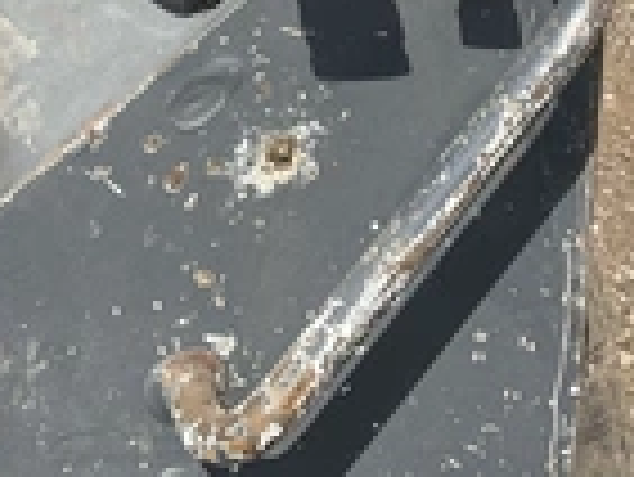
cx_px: 378
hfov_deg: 23.8
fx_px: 1503
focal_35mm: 82
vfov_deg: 17.5
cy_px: -36
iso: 25
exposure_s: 1/1490
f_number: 1.8
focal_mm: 3
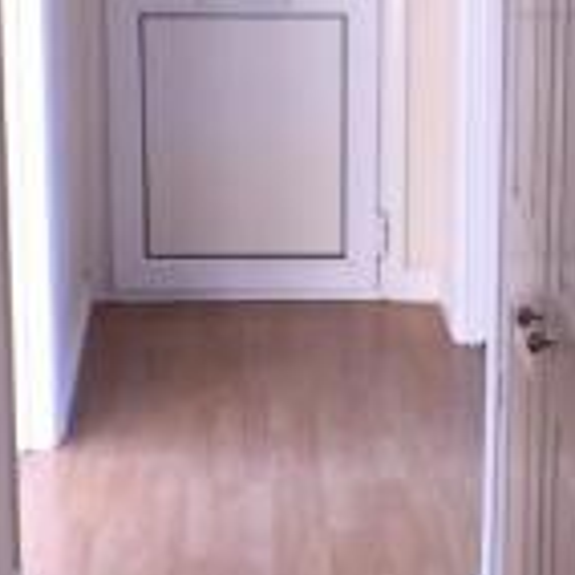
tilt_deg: -11.8
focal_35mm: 105
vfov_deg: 16.5
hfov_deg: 16.6
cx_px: 350
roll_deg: -0.8
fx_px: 1973
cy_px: 132
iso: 32
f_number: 2.2
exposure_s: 1/37
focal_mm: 4.15
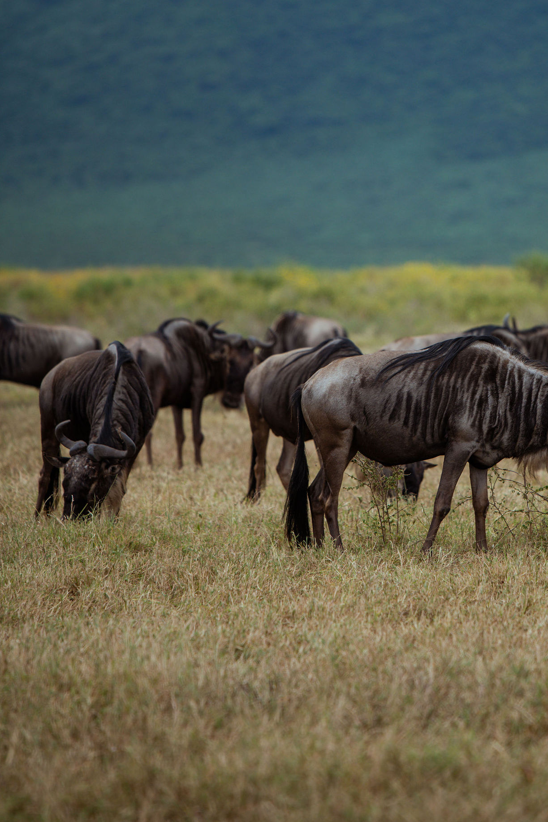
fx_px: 7647
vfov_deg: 6.1
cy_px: 259
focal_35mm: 335
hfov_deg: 4.1
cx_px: 458
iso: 100
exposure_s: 1/640
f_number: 2.8
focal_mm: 200
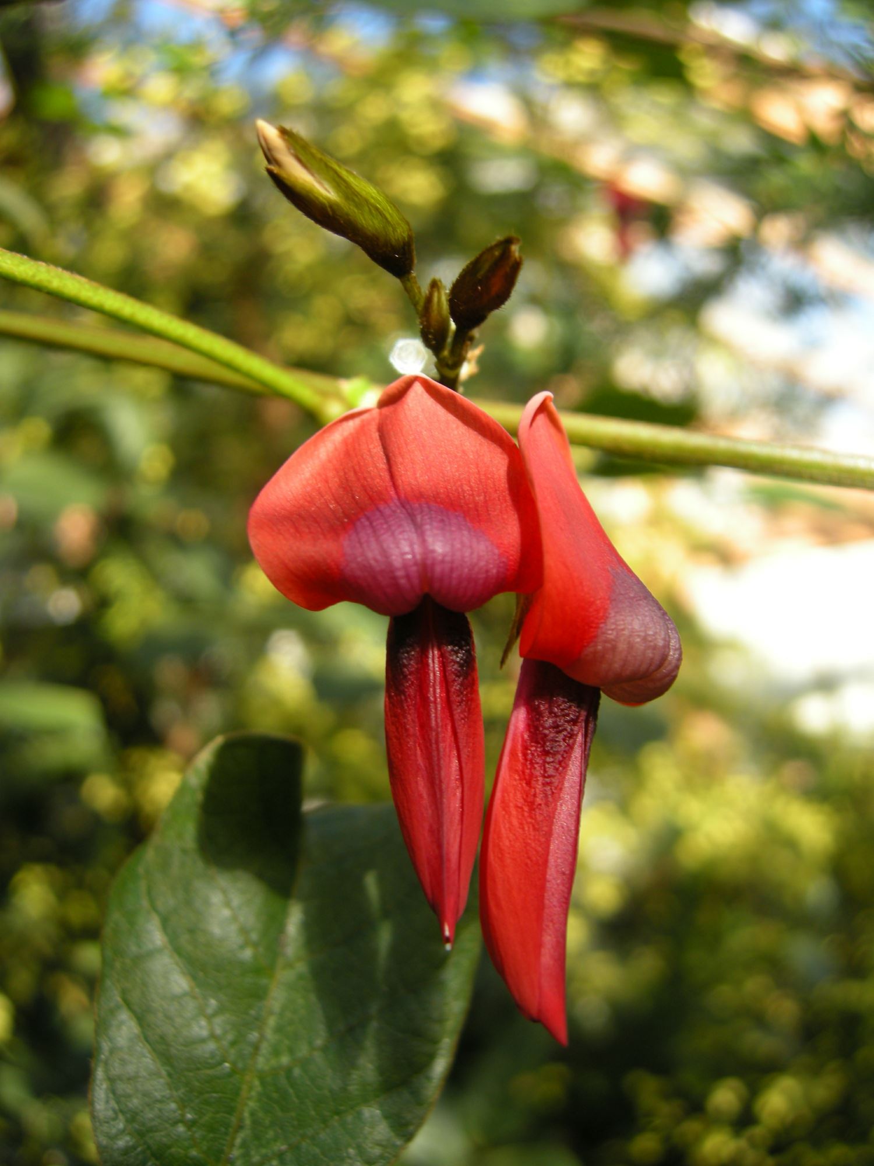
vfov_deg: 52.6
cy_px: 583
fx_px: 1178
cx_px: 437
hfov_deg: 40.7
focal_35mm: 35
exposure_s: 1/126
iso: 64
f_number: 3.4
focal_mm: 7.5
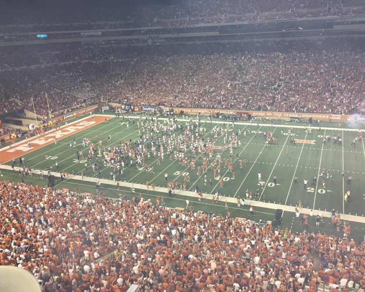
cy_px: 144
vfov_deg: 47.1
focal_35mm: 31
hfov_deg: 57.2
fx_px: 335
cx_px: 190
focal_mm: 4.15
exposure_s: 1/30
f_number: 2.2
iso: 40
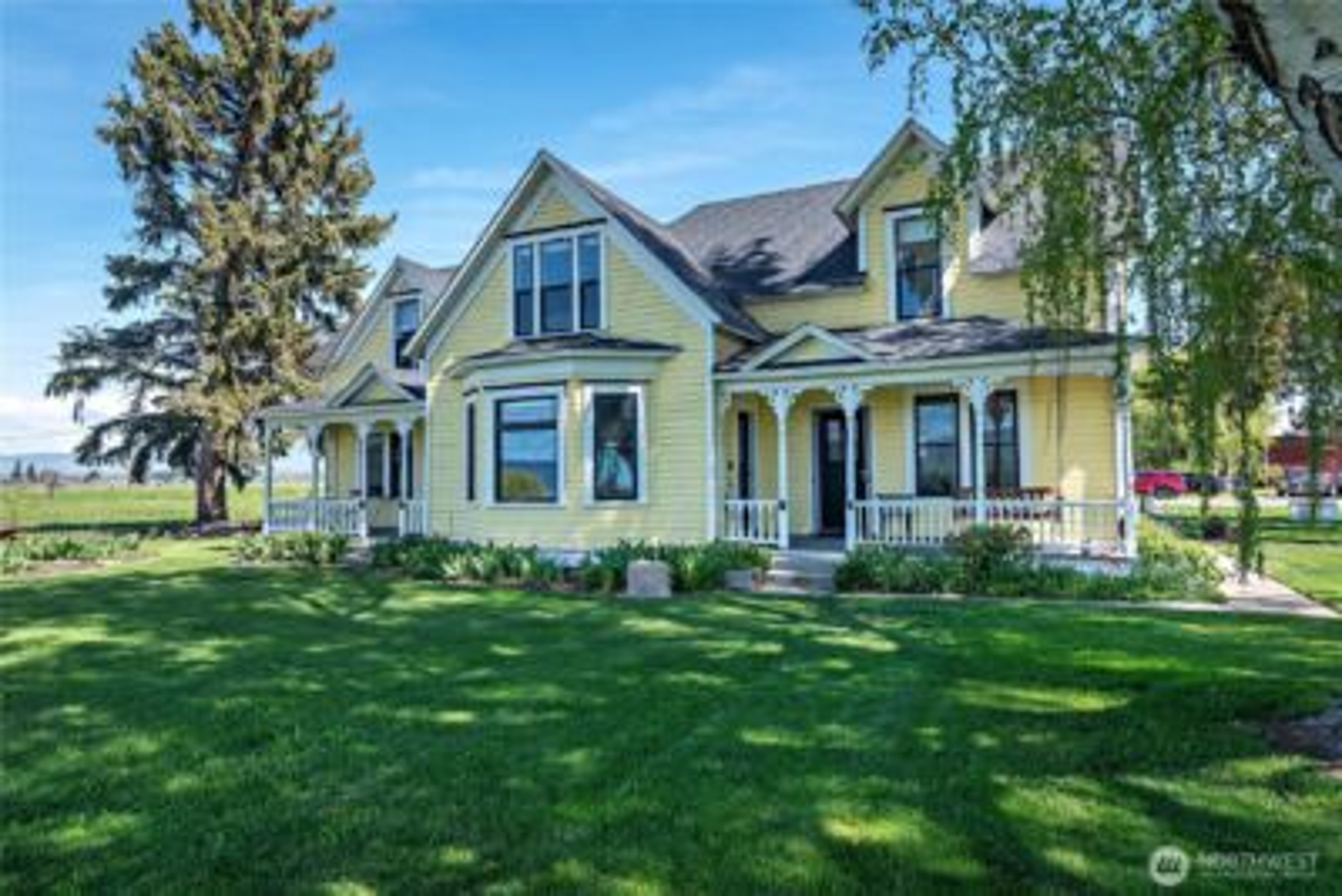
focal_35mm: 22
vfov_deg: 57.3
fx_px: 820
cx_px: 671
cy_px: 448
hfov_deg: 78.6
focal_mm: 22
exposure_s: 1/160
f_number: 9
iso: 200
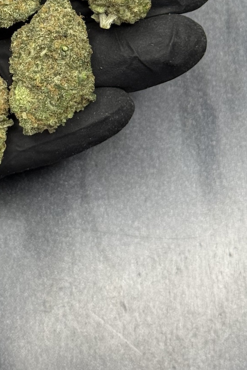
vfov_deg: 17.1
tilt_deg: -76.1
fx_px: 1204
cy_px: -5
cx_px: 1
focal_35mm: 117
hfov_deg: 11.6
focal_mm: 6.76
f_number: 1.78
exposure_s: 1/60
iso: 125
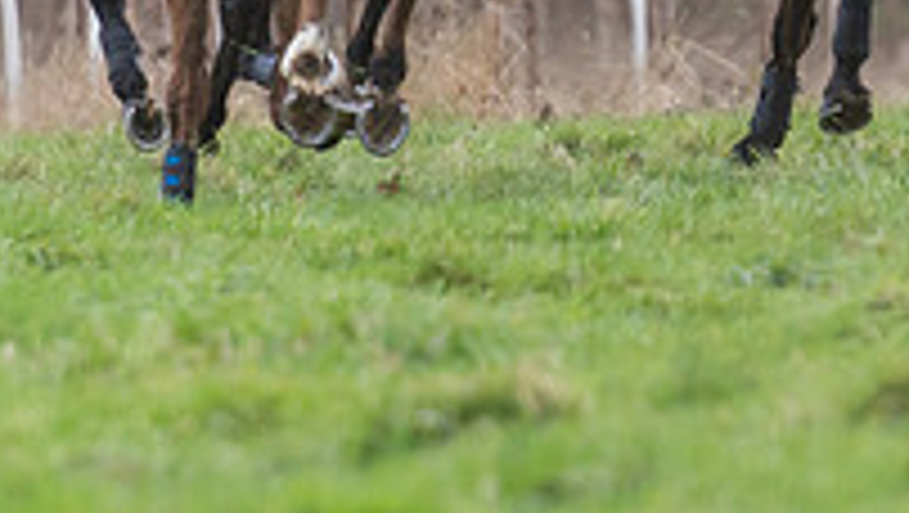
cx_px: 1030
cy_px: -367
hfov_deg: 2.4
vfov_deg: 1.3
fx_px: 22096
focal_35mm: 916
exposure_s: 1/1000
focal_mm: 200
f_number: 2.8
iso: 1000
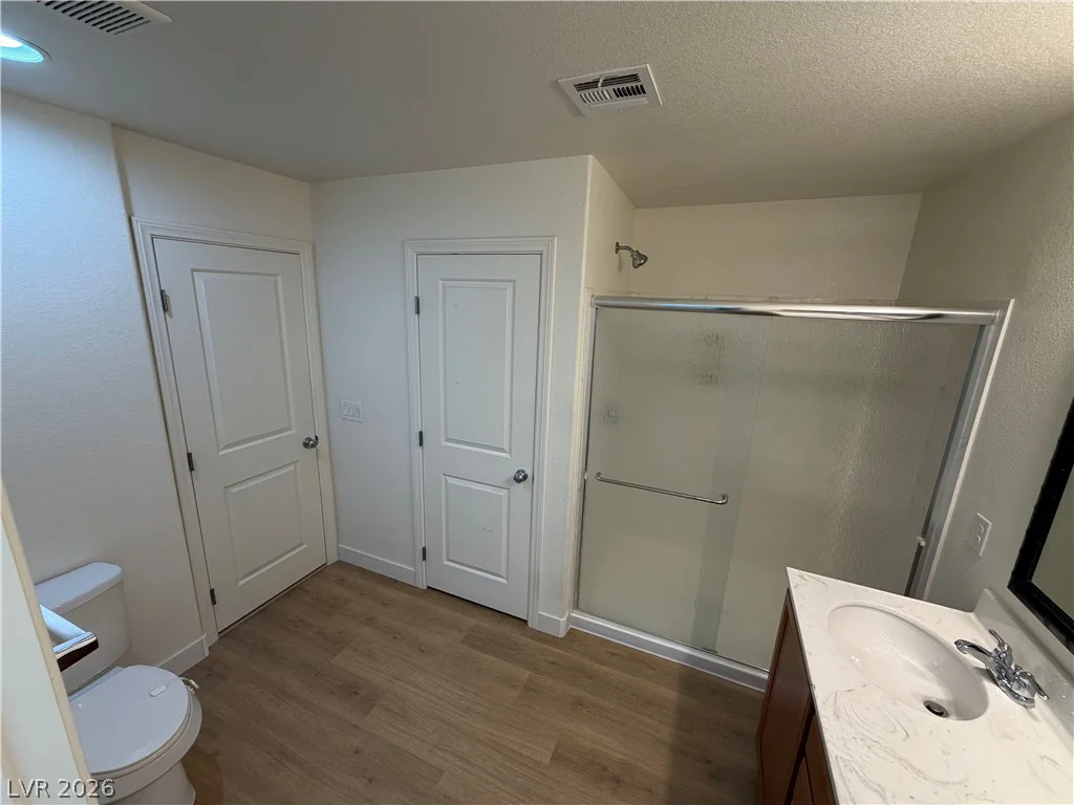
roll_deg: -1.9
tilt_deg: -14.5
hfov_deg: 102.1
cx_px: 537
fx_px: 434
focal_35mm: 14
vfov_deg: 85.7
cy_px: 402
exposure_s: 1/120
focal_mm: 2.22
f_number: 2.2
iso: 160
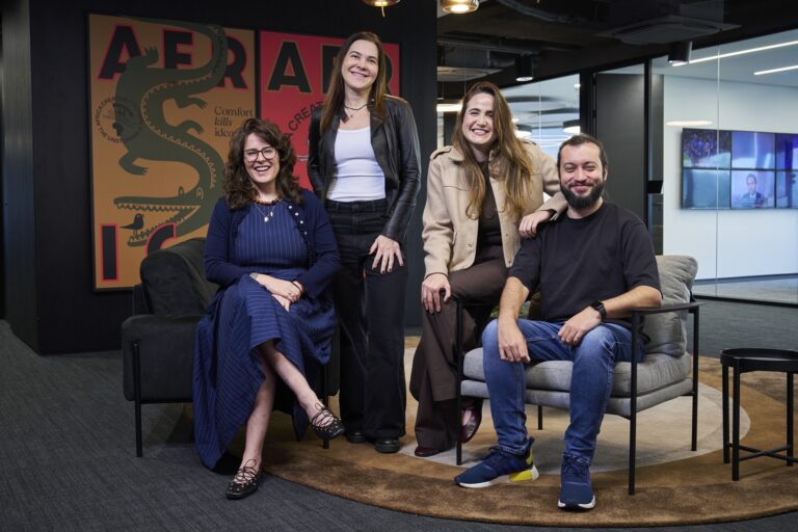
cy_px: 266
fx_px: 887
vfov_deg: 33.4
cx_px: 399
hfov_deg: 48.5
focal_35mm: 40
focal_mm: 40
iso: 1250
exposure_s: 1/60
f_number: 5
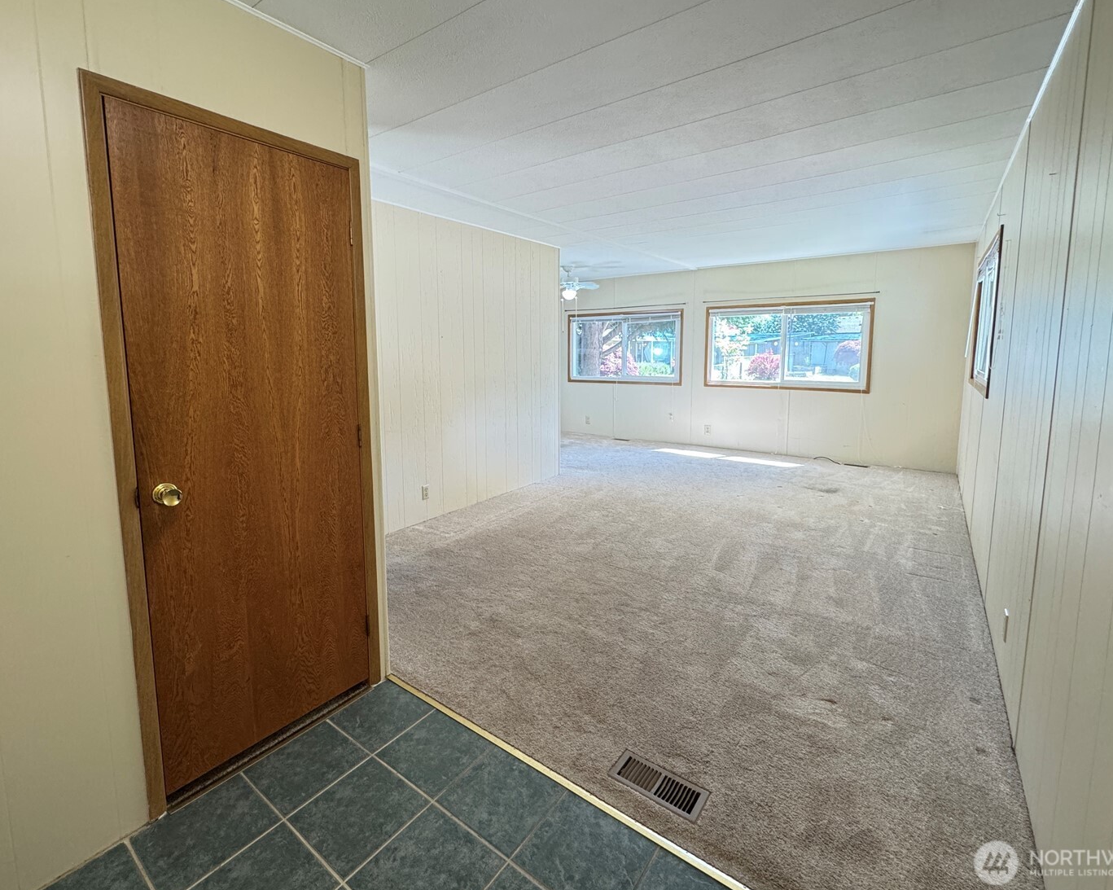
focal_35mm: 16
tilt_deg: -6.2
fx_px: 527
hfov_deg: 93.1
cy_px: 407
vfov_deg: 80.2
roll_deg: +0.2
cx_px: 534
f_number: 2.2
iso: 250
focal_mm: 2.22
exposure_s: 1/60
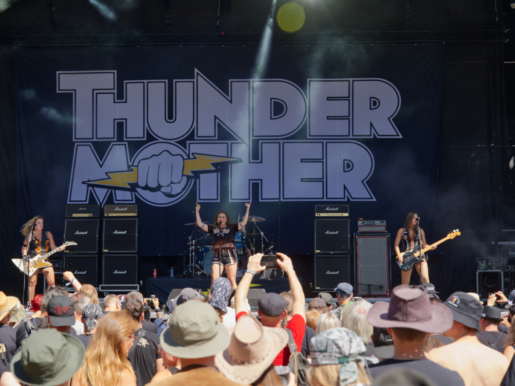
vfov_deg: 20.4
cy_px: 193
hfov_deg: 27.0
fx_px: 1071
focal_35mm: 72
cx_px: 225
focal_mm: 66
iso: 400
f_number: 6.3
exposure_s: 1/400
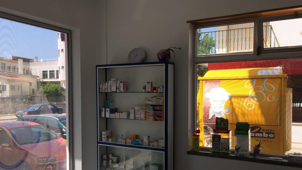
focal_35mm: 33
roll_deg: -0.5
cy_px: 103
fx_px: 264
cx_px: 154
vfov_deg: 35.5
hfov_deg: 59.5
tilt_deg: -2.4
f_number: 2.2
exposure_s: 1/289
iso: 32
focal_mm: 4.15
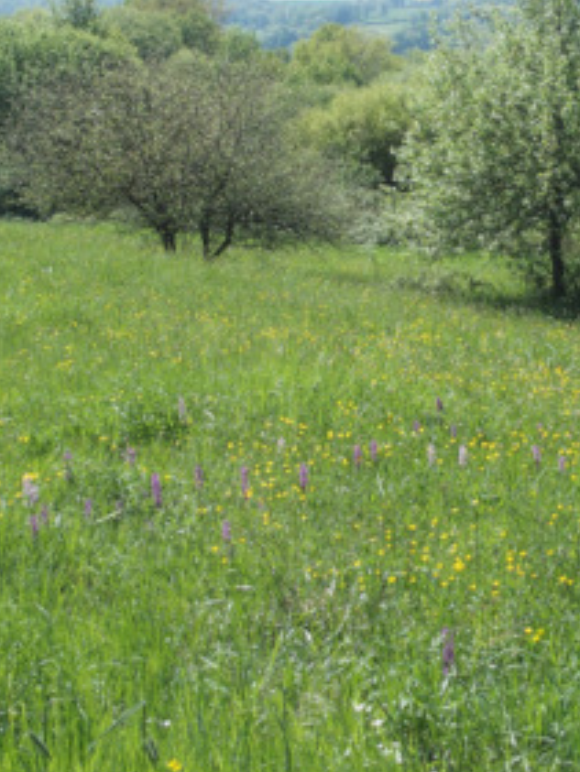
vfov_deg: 25.5
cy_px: 232
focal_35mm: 76
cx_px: 407
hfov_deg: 19.3
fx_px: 1697
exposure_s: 1/640
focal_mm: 10.8
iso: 100
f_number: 3.5
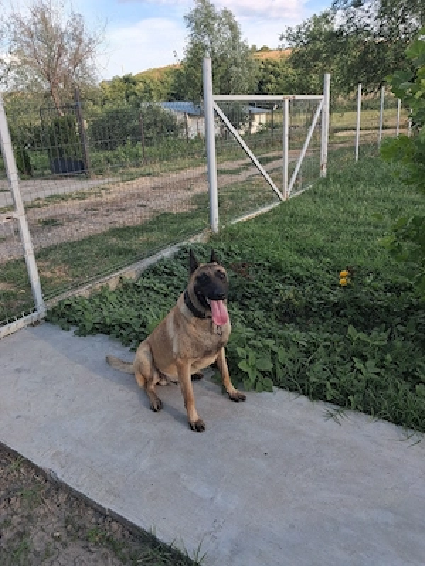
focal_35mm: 27
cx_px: 212
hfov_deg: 51.4
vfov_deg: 65.3
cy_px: 283
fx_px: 442
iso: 25
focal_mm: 4
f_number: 1.8
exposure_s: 1/227
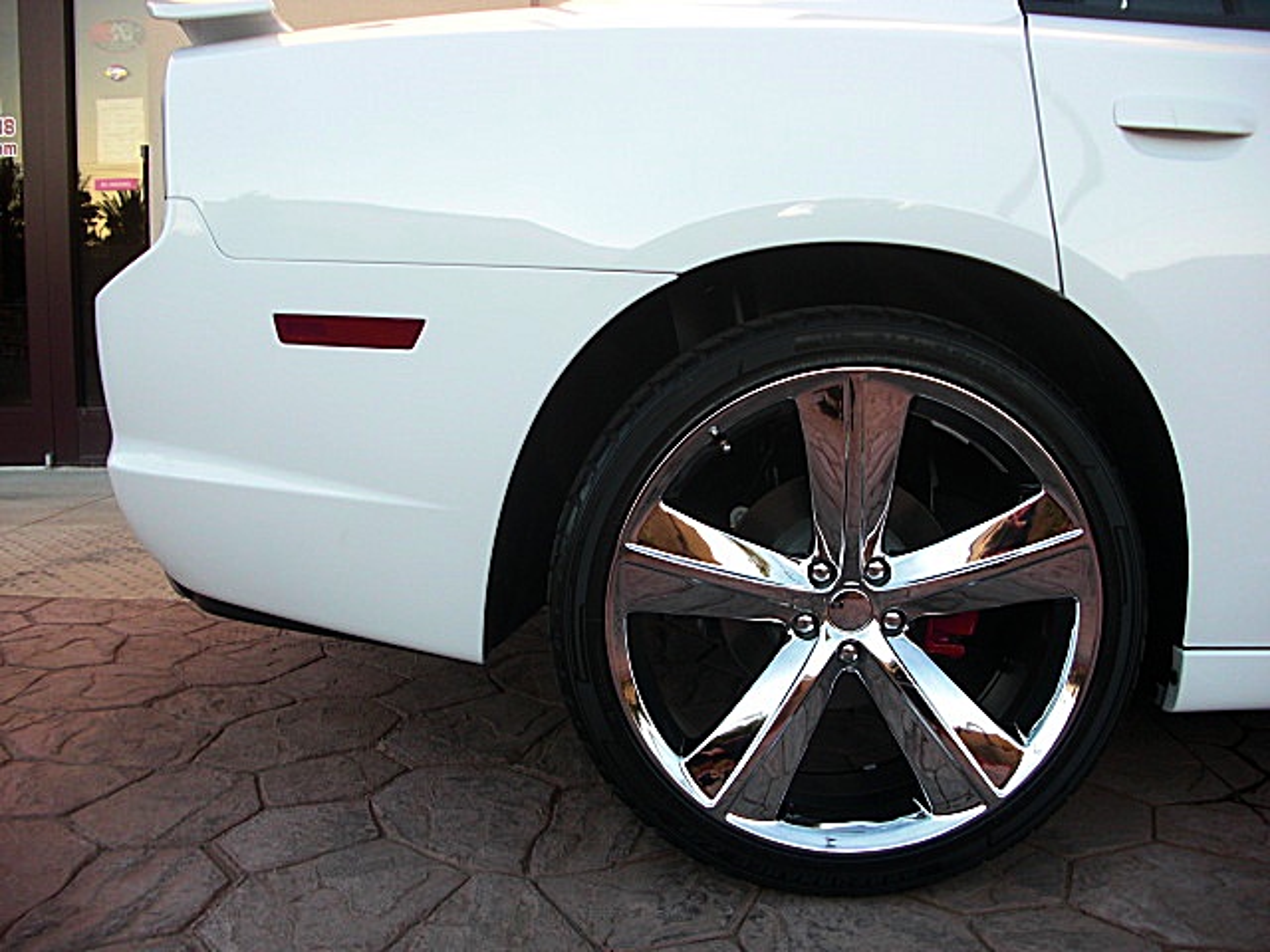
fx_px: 1321
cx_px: 635
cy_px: 476
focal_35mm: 36
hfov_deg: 51.4
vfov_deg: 39.7
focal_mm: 6.3
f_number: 2.8
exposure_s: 1/125
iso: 100
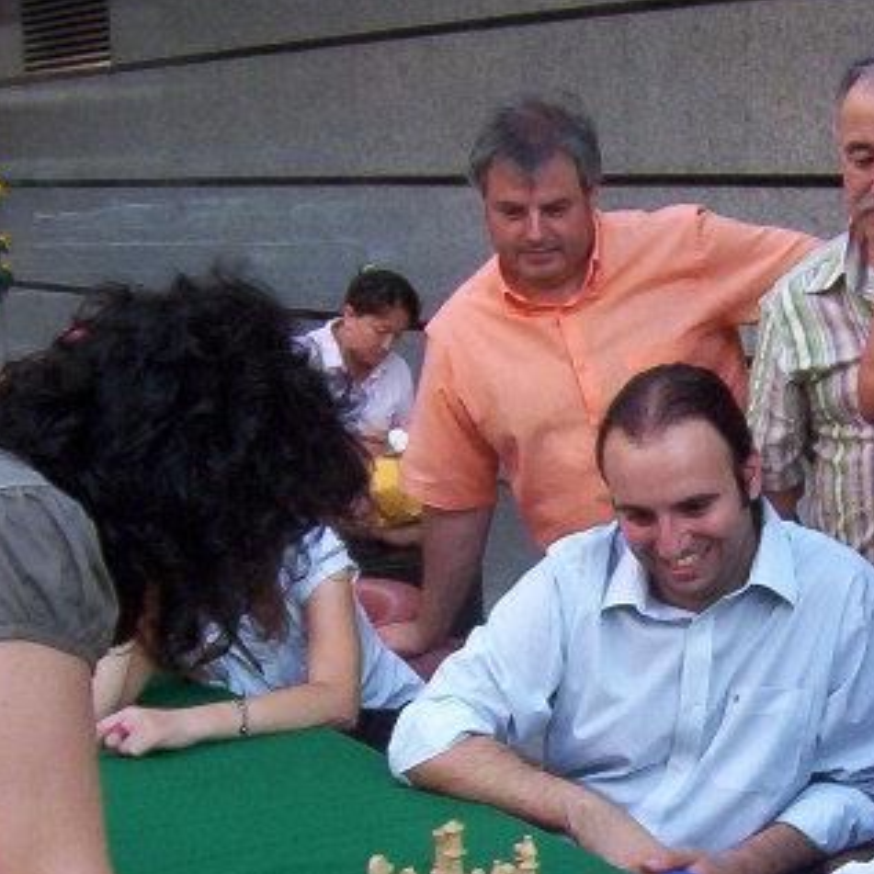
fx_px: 2342
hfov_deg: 20.8
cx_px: 739
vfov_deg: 20.7
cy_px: 772
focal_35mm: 82
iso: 100
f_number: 2.76
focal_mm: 5.54
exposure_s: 1/148
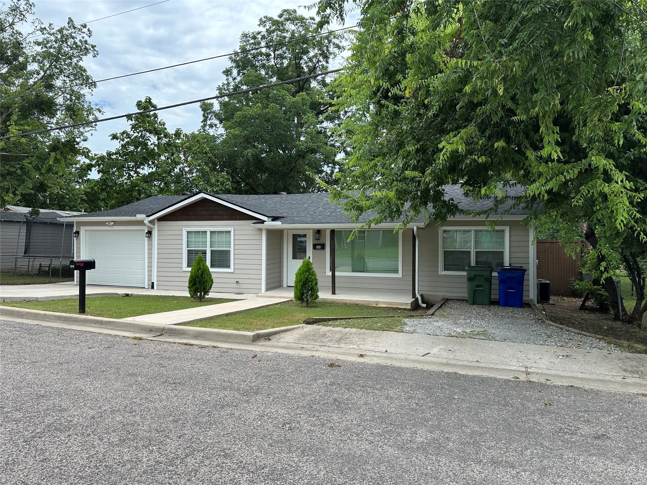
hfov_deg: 71.6
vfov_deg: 56.8
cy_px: 242
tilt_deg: -1.0
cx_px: 324
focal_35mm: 24
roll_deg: -0.4
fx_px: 449
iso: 80
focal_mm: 6.86
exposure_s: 1/2469
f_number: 1.78
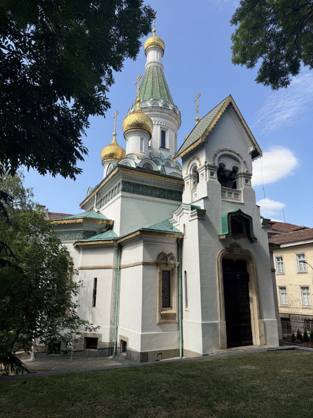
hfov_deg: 56.8
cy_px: 209
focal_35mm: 24
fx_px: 289
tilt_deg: +16.3
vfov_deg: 71.6
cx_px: 156
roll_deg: -0.8
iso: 80
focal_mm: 6.76
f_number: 1.78
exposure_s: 1/2907
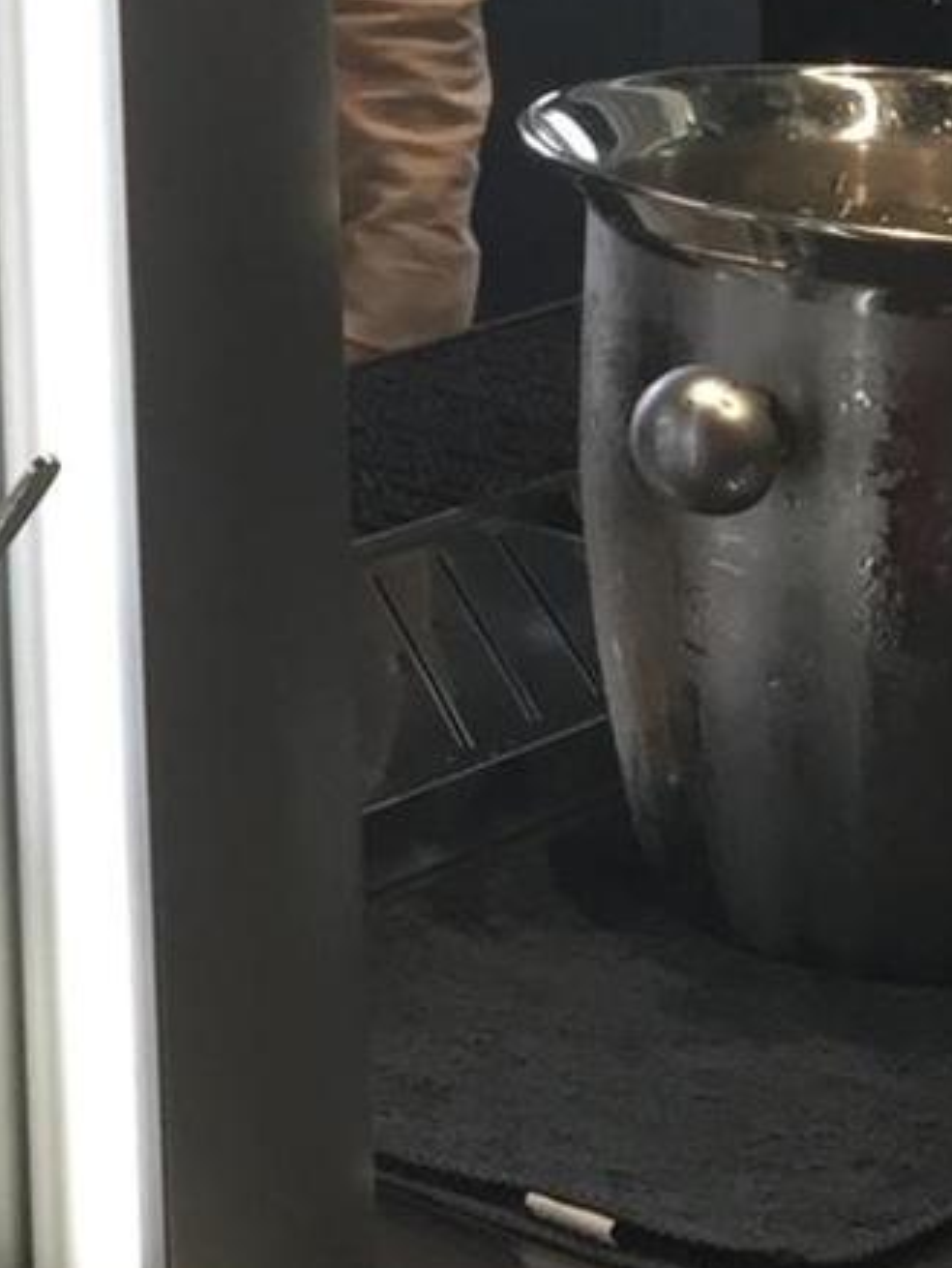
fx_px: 4765
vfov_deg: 14.4
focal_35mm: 130
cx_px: -988
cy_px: -447
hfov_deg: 10.4
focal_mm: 4.15
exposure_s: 1/40
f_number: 2.2
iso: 32
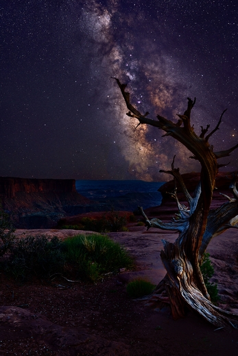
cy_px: 178
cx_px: 119
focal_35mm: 35
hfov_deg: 37.9
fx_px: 347
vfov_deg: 54.4
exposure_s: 20
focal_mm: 35
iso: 50
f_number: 22
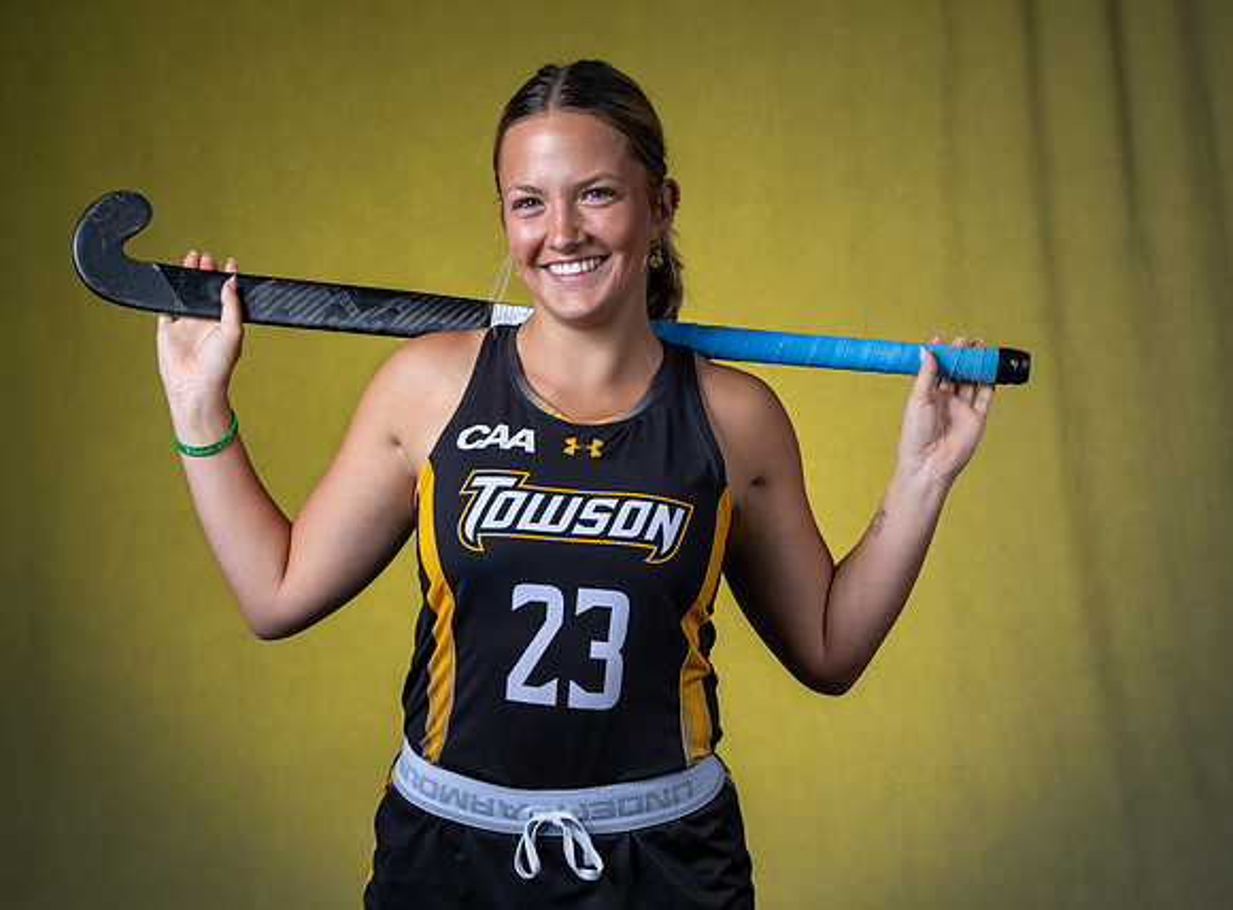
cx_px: 594
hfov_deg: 24.3
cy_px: 466
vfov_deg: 18.1
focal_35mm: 81
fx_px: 2862
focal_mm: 70
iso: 100
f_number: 7.1
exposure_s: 1/200
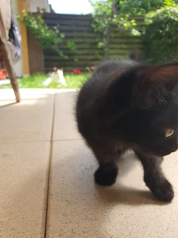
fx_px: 178
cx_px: 89
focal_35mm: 26
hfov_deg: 53.1
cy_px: 119
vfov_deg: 67.3
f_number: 2.4
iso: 50
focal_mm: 4.32
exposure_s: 1/417
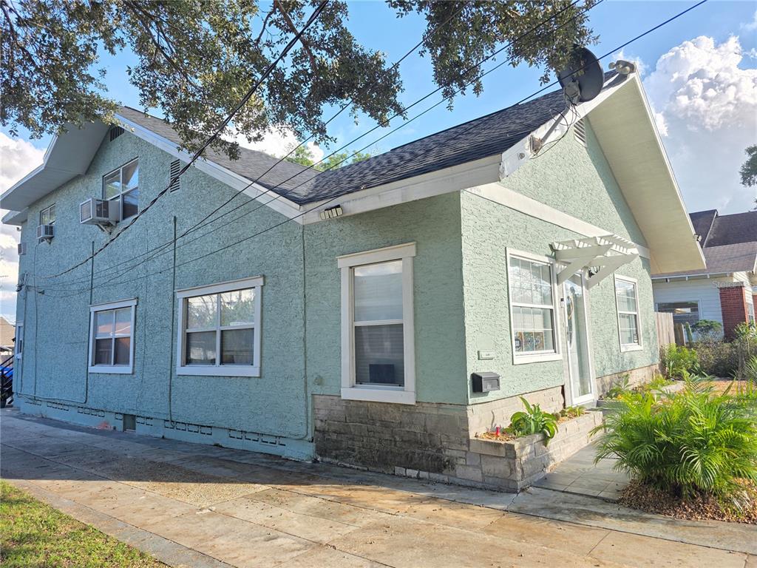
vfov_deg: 58.9
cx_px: 378
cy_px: 284
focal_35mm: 23
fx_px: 503
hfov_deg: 73.9
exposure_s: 1/1215
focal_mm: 6.3
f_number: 1.7
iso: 80
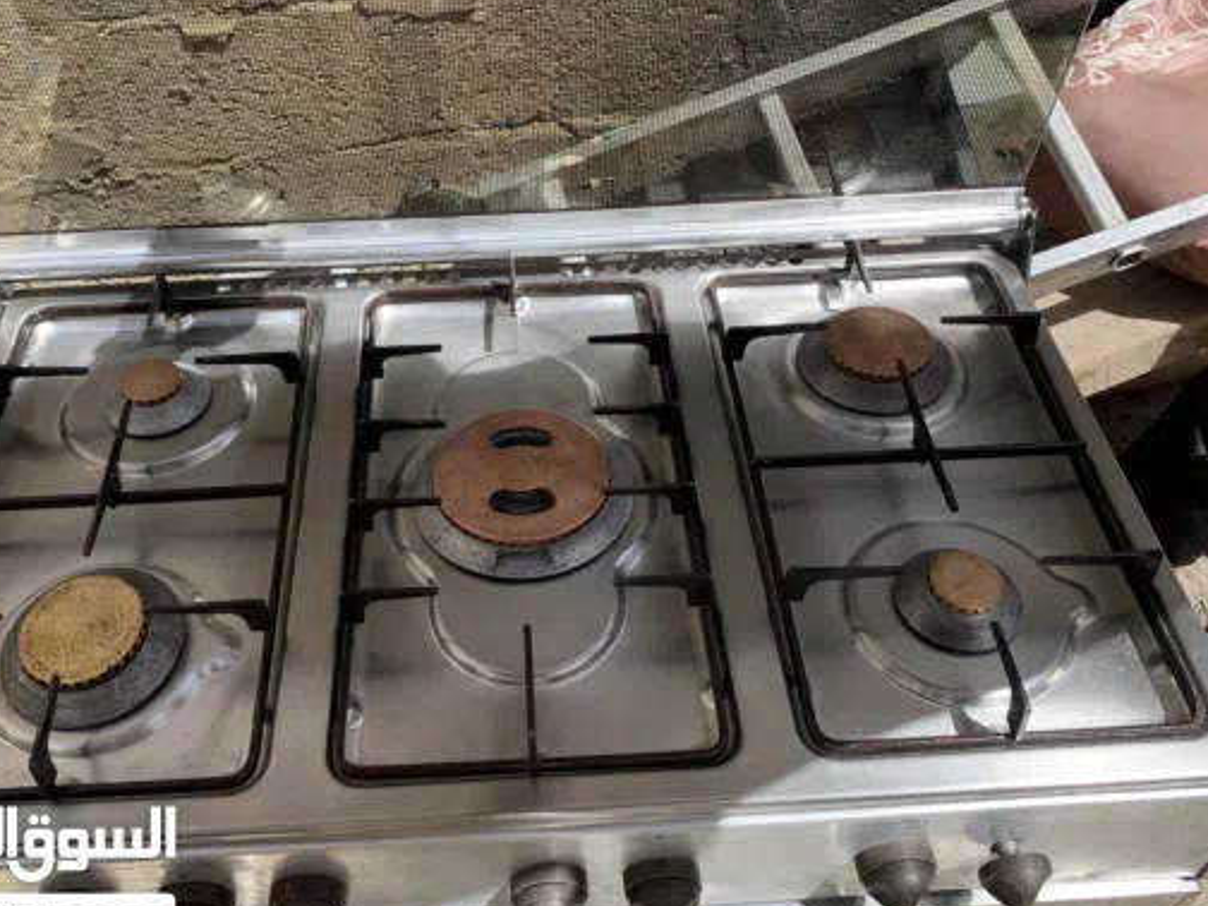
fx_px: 1152
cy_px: 460
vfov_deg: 42.9
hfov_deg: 55.2
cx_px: 537
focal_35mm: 33
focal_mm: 4.25
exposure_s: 1/1205
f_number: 1.8
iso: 25
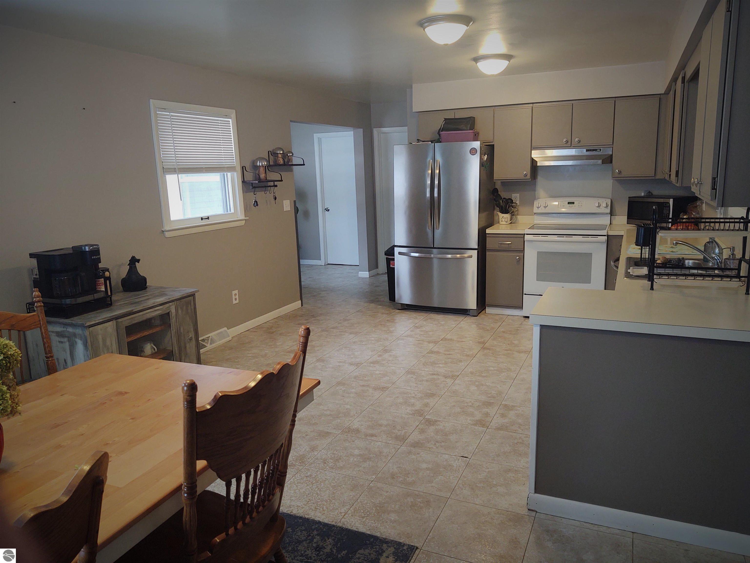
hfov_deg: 65.3
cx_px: 375
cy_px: 282
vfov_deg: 51.4
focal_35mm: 27
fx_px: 585
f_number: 1.7
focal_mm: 4.75
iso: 118
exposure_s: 1/50
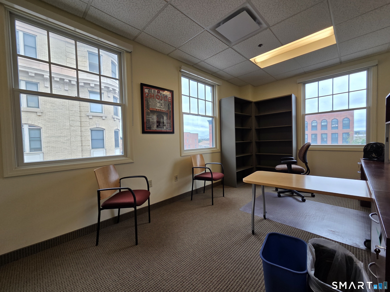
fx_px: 146
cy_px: 146
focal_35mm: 13
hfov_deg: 106.2
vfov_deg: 89.9
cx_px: 195
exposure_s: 1/120
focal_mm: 2.2
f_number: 2.2
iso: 80
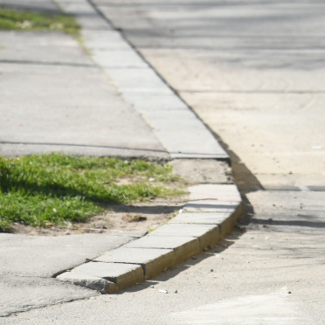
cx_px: 519
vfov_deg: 2.4
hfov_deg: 2.4
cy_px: -122
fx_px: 7871
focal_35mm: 741
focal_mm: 200
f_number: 4
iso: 640
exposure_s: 1/4000
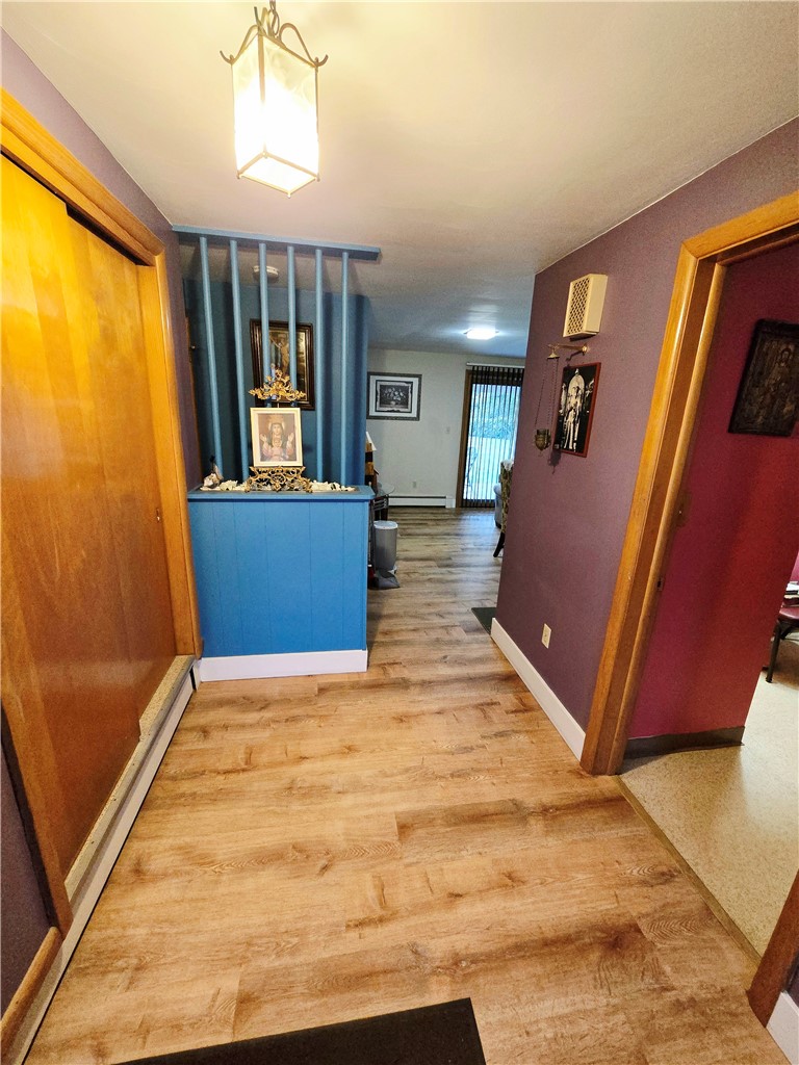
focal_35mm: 13
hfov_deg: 89.9
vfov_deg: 106.2
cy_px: 532
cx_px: 400
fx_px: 400
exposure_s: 1/60.2
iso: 1250
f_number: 2.2
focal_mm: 2.2
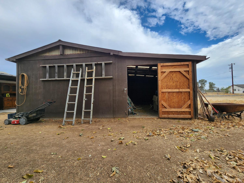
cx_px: 122
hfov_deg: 106.2
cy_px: 92
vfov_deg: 89.9
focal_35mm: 13
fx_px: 92
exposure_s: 1/754
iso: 50
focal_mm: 2.2
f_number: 2.2
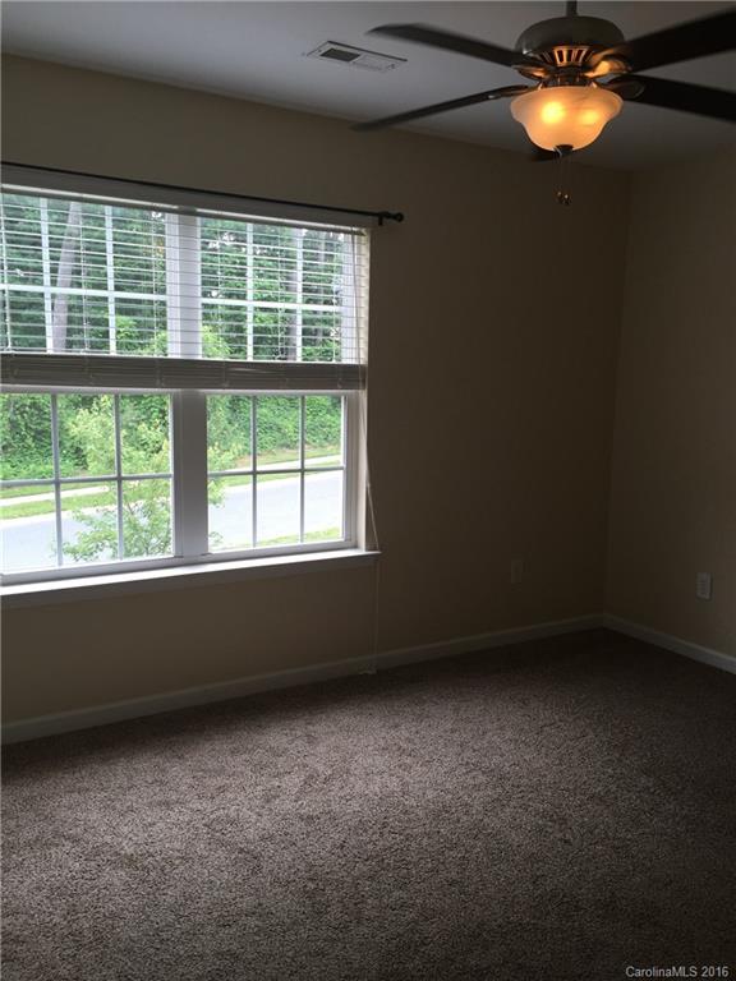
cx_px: 368
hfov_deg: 48.2
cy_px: 490
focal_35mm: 29
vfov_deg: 61.7
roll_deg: -0.7
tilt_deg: -9.2
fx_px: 822
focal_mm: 4.15
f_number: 2.2
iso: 32
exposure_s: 1/120
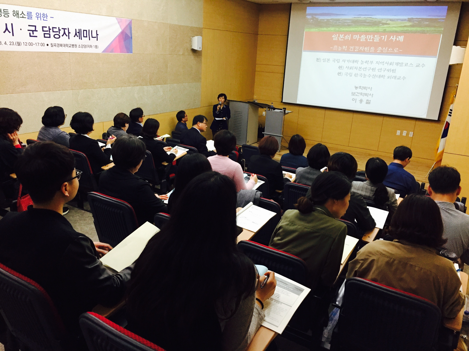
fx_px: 393
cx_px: 234
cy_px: 176
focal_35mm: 29
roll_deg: -2.0
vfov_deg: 48.2
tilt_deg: -16.8
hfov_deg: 61.7
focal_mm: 4.15
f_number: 2.2
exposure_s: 1/30
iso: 160
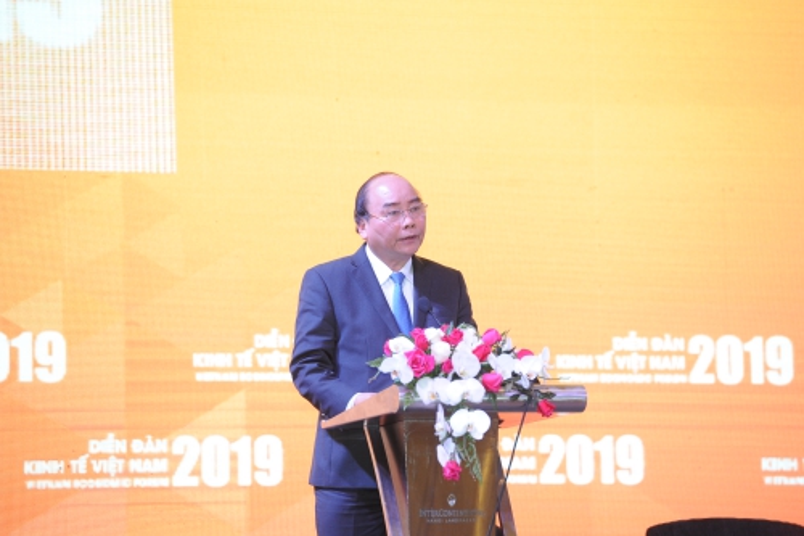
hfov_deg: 10.3
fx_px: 4465
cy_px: 268
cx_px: 402
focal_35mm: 200
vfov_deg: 6.9
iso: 1600
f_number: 5
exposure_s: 1/160
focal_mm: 200
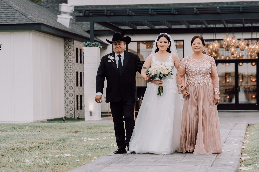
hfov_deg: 17.0
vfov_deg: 11.4
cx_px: 147
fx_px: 864
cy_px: 97
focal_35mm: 120
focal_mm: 70
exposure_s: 1/320
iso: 250
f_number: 2.8
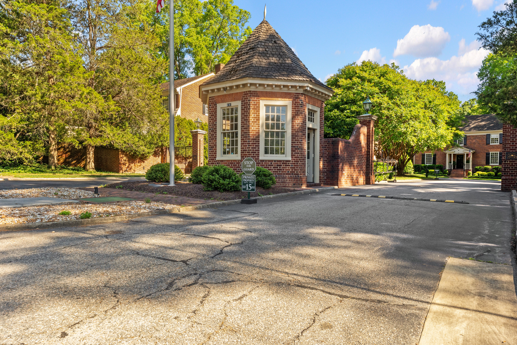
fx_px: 345
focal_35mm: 24
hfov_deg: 73.7
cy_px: 172
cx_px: 258
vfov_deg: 53.1
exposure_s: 1/100
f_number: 10
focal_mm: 24
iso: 1250
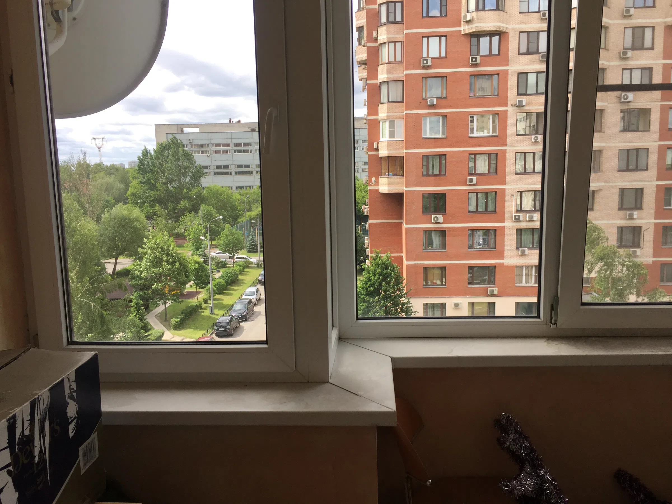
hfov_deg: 61.7
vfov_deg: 48.2
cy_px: 252
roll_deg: +0.7
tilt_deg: -8.7
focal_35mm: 29
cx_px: 336
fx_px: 563
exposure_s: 1/638
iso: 32
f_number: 2.2
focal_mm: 4.15
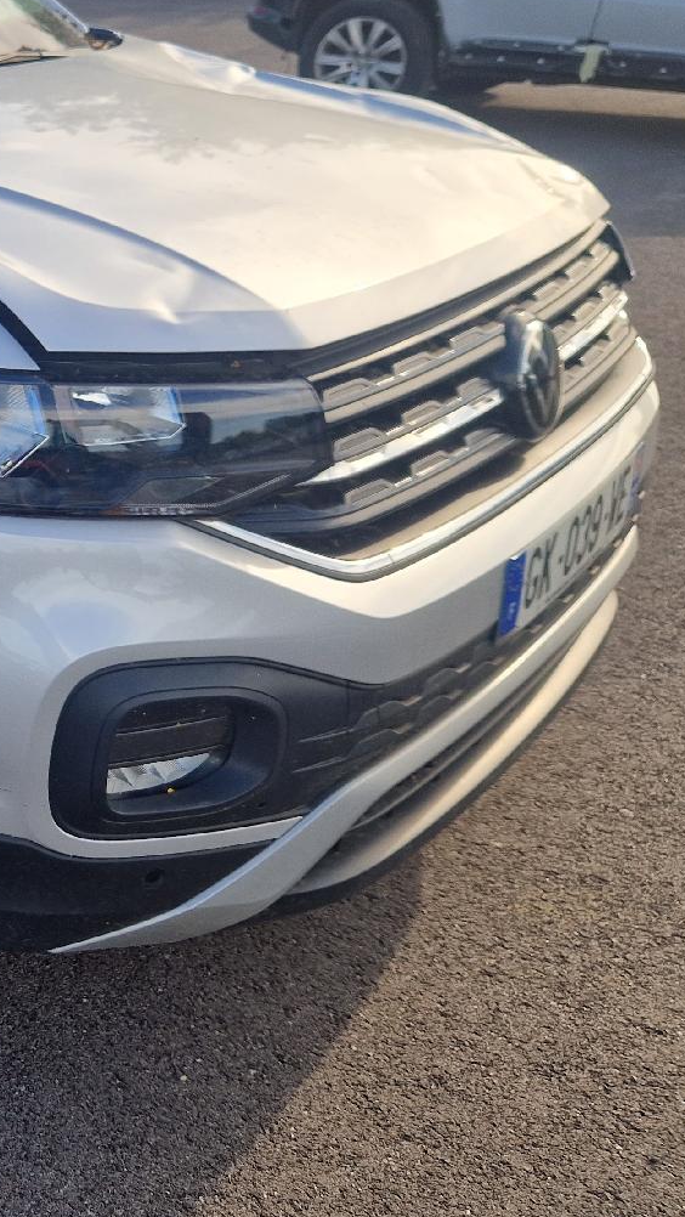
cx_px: -266
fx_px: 1452
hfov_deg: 22.8
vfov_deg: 45.1
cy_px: 455
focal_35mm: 45
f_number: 1.8
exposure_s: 1/556
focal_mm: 5.4
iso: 50
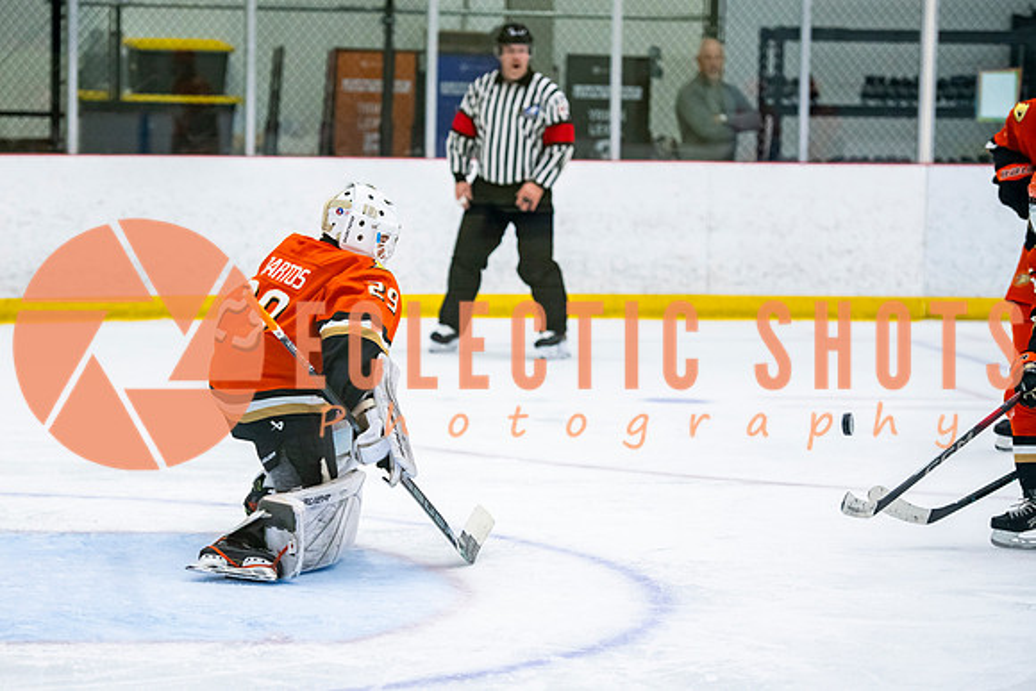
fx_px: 3889
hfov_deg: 15.2
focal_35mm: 135
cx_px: 400
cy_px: 356
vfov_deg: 10.2
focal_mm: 110
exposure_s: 1/640
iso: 2500
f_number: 3.2
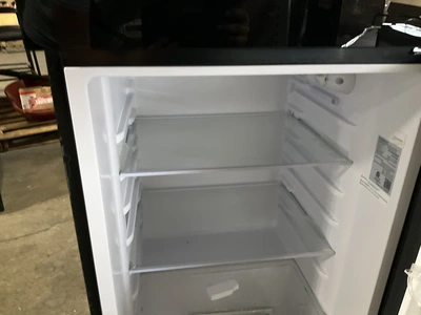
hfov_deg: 61.7
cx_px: 210
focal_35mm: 29
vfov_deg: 48.2
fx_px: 353
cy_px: 158
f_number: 1.8
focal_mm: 3
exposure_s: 1/30
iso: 400
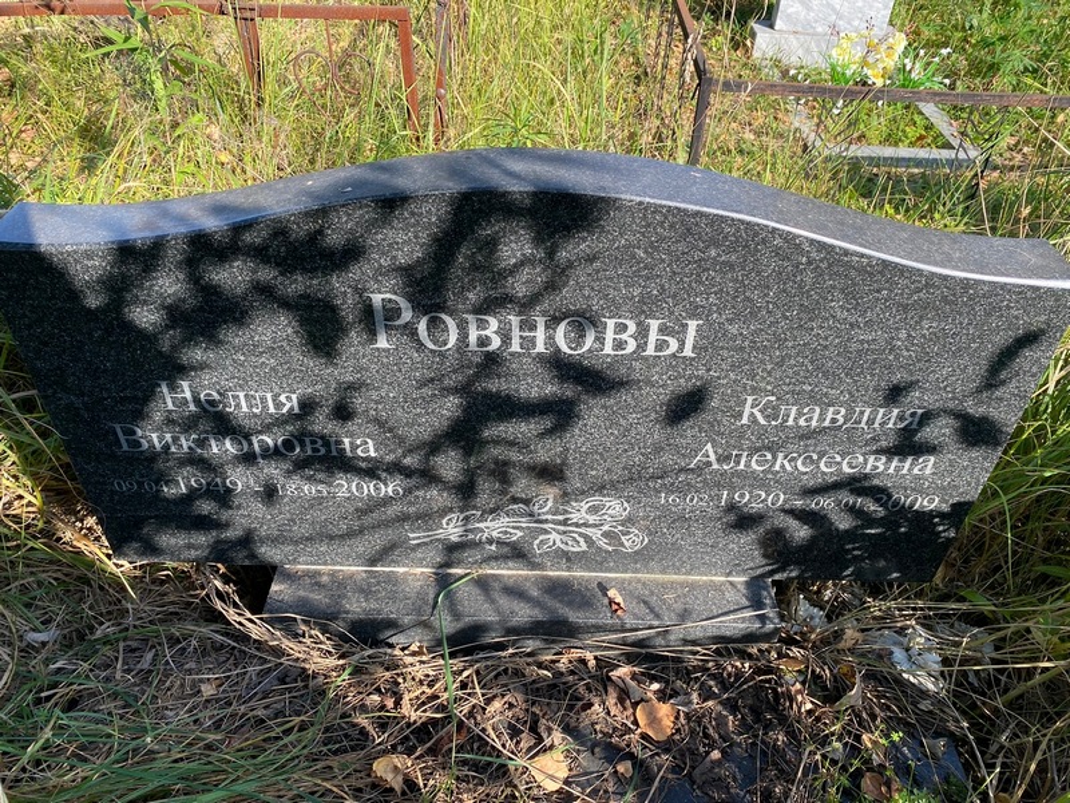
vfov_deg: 53.1
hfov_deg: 67.3
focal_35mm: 26
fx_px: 804
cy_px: 402
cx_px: 535
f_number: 1.8
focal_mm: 4.25
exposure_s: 1/531
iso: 32
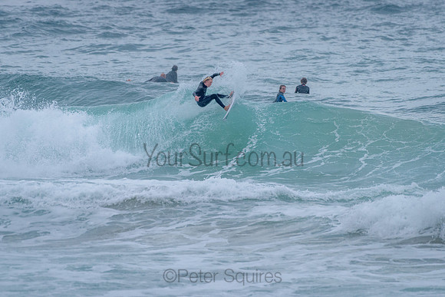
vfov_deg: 2.2
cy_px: 115
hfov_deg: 3.4
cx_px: 223
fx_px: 7576
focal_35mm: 613
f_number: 5.6
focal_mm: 500
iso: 1400
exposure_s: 1/2000
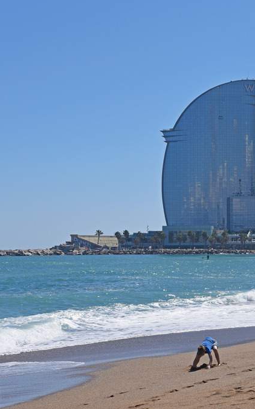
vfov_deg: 20.4
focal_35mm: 102
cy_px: 205
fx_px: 1135
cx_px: 221
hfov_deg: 12.7
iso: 100
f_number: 7.1
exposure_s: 1/500
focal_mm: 66
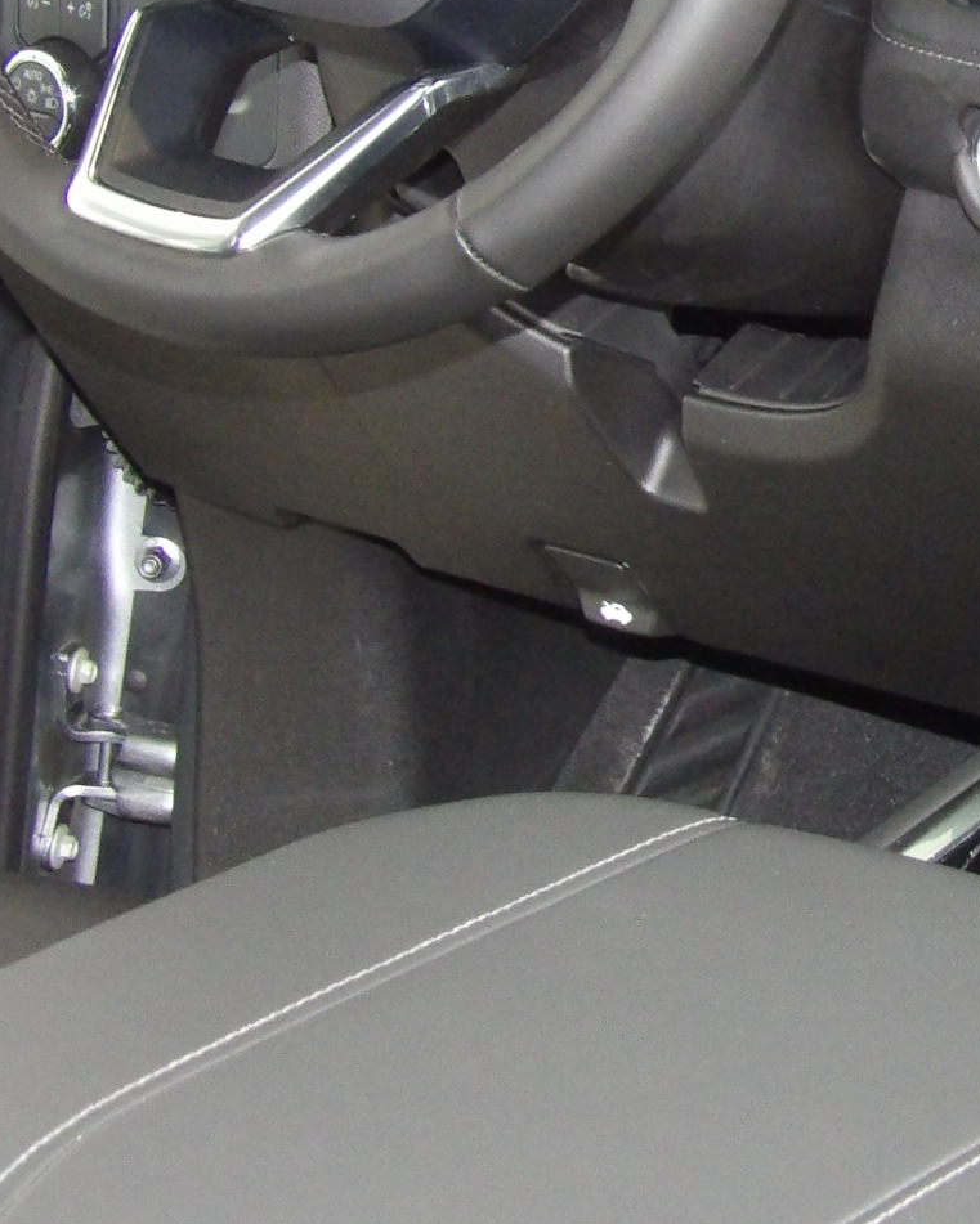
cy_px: 274
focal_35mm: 141
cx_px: 1173
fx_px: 5111
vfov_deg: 13.6
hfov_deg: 10.8
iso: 634
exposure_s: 1/31
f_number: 3.9
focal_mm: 9.5
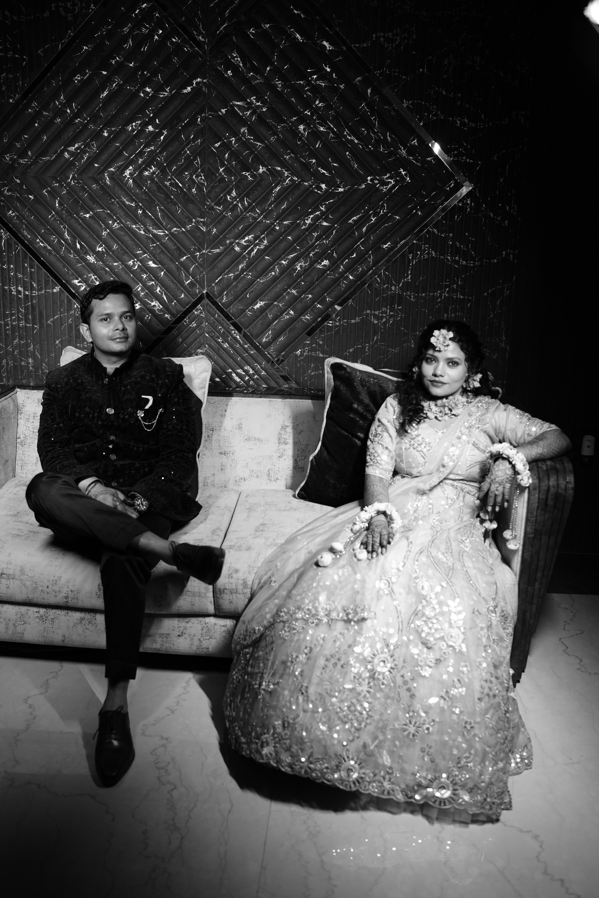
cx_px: 300
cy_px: 449
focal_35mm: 35
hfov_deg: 37.9
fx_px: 873
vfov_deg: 54.4
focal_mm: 35
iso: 500
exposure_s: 1/160
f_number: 2
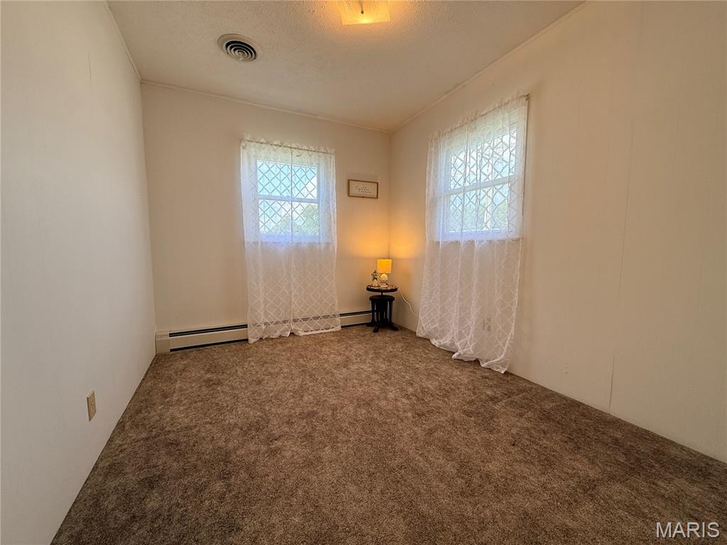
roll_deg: -0.9
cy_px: 272
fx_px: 294
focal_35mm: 14
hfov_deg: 102.1
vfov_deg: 85.7
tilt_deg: -5.0
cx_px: 364
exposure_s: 1/125
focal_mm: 2.22
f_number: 2.2
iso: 64
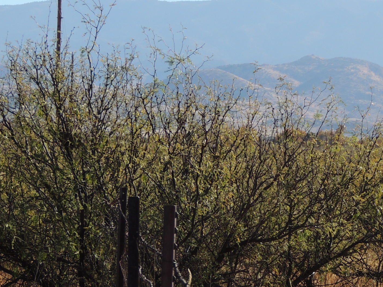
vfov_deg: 4.8
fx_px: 3397
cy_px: 53
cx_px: 295
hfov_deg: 6.4
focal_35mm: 307
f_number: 4.4
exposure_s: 1/640
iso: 100
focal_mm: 25.8
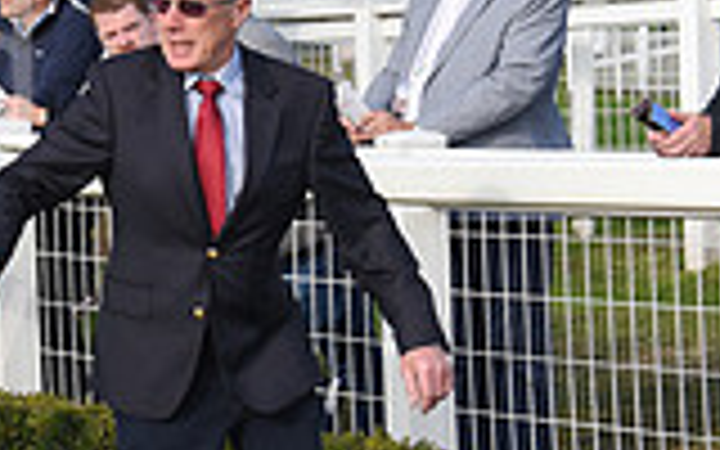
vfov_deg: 7.4
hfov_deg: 11.1
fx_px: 3473
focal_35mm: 177
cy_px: 110
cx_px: -540
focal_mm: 48
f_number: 5.6
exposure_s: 1/1600
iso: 500
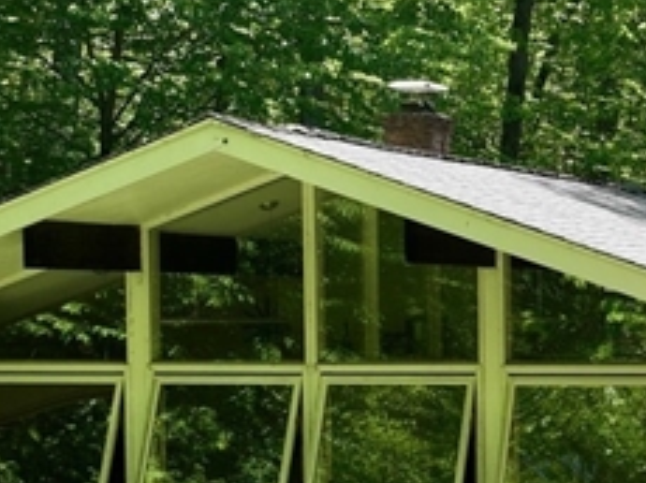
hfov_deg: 17.2
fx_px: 1995
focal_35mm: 107
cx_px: 871
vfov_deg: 13.7
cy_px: 414
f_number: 2.8
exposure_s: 1/800
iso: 120
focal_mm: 12.29
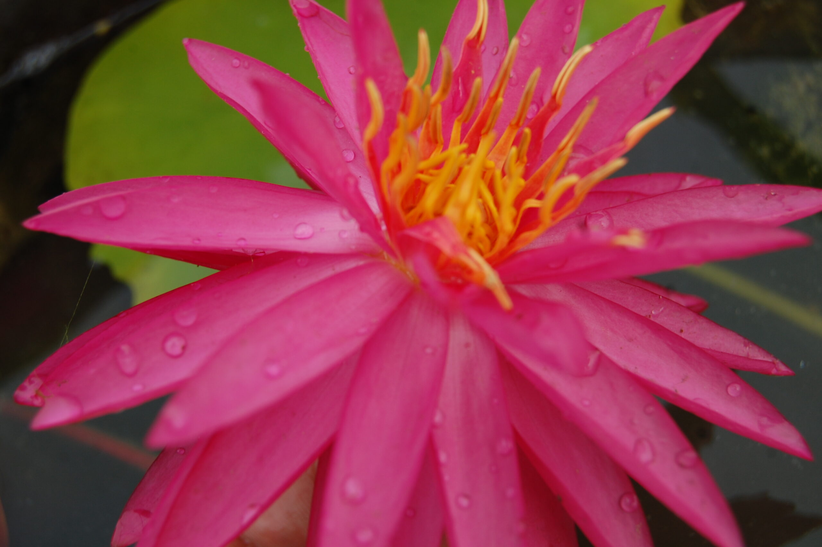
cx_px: 411
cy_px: 274
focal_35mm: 60
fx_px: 1369
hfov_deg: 33.4
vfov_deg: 22.6
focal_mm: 40
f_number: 7.1
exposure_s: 1/200
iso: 200
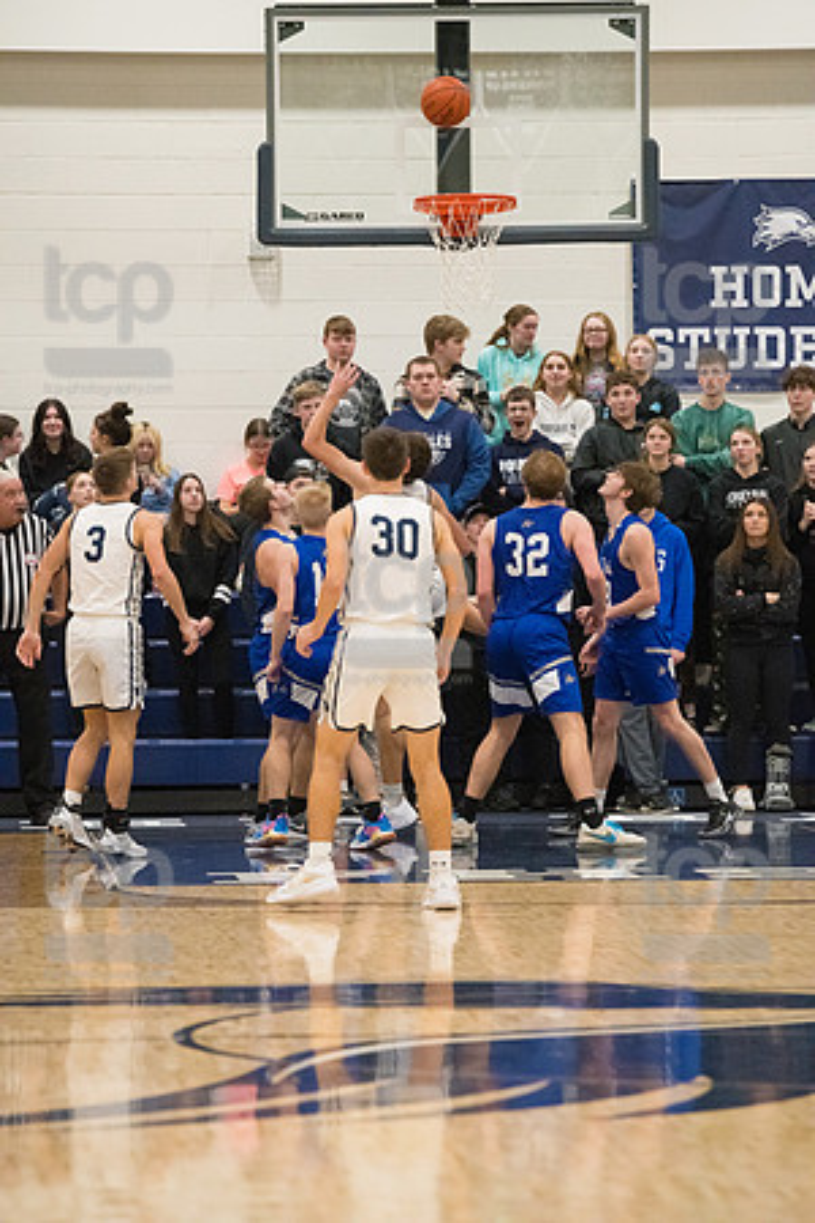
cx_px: 408
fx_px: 6282
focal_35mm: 185
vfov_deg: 11.1
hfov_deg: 7.4
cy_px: 612
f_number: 4.5
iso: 8000
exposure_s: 1/1600
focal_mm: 185
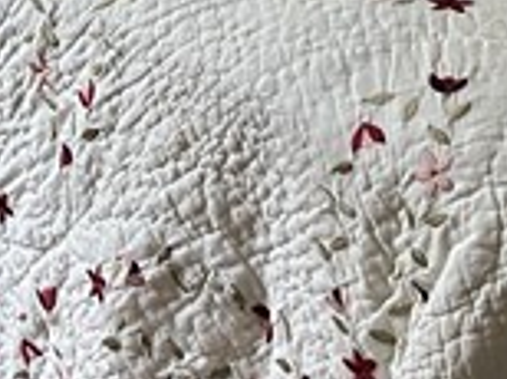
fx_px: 2530
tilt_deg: -18.6
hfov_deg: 11.4
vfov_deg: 8.3
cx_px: 102
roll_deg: -3.3
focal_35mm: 173
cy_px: -241
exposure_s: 1/121
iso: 100
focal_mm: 5.7
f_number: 1.5
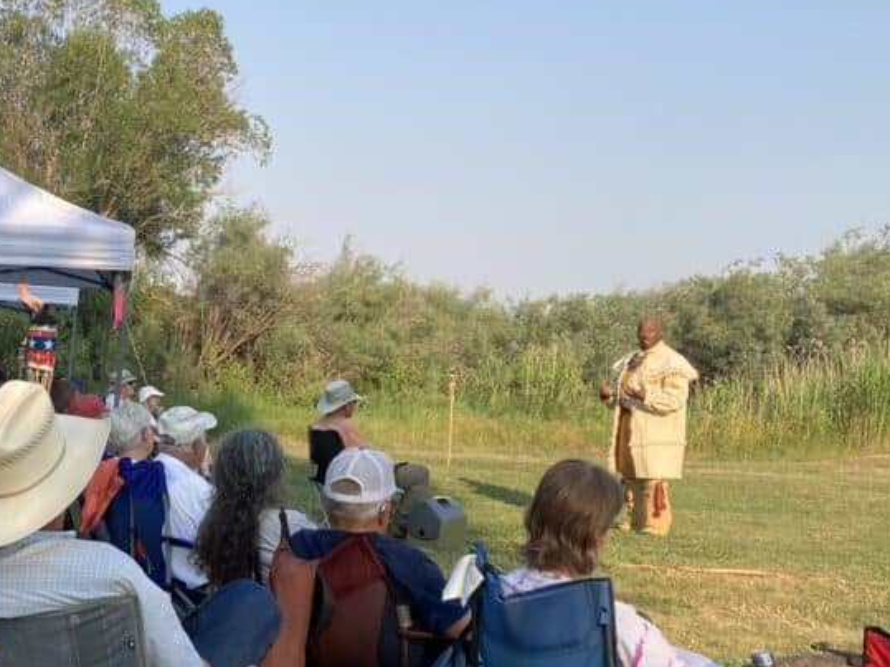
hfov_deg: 34.5
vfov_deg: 27.5
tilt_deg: +4.1
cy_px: 324
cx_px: 117
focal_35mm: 53
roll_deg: -3.7
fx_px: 1362
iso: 20
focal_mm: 3.99
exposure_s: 1/889
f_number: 1.8
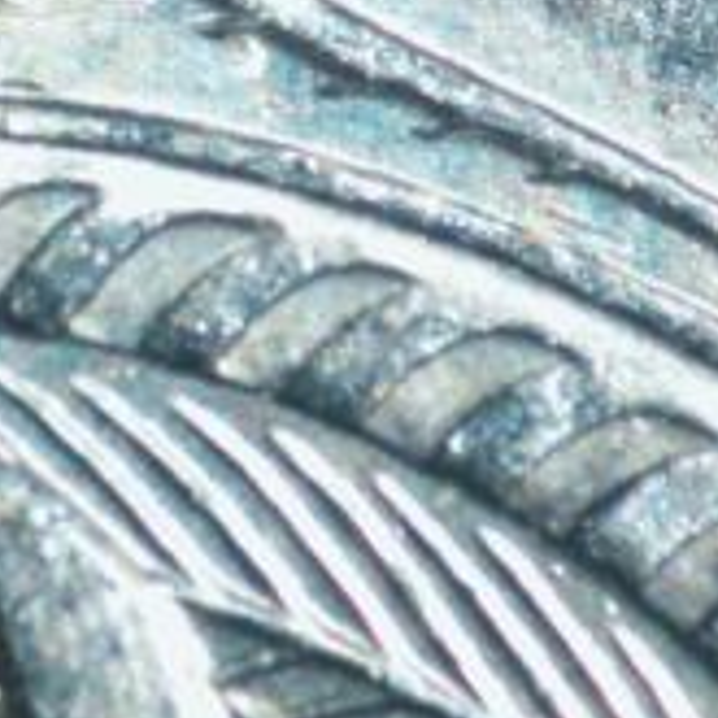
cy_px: -30
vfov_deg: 8.4
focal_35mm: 206
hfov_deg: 8.5
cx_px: 17
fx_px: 4834
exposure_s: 1/80
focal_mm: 11.4
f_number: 4.3
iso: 100
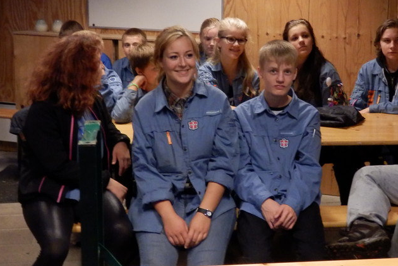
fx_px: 730
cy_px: 111
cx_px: 263
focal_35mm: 66
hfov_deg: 30.3
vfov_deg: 20.6
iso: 800
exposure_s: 1/20
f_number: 3.7
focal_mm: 7.3
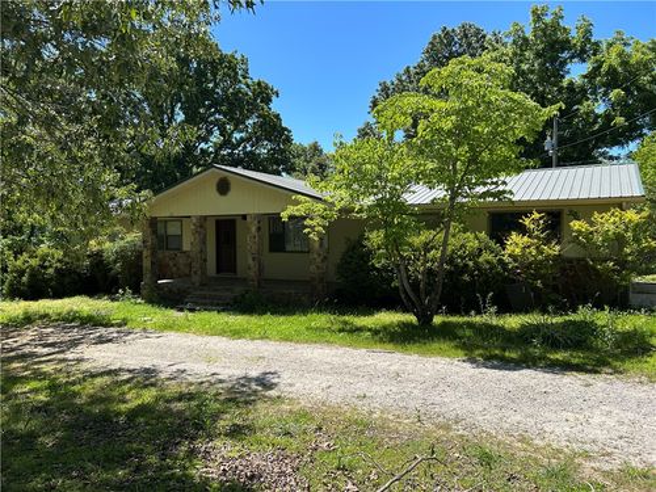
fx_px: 493
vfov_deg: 53.1
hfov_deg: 67.3
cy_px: 246
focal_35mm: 26
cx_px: 328
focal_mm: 5.7
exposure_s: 1/2632
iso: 50
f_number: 1.5
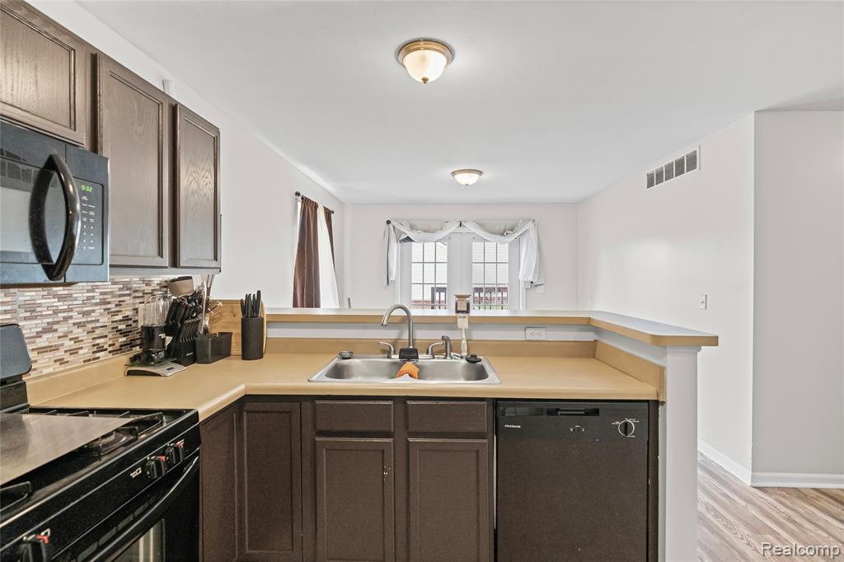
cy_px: 281
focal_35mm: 16
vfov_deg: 73.7
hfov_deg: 96.8
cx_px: 422
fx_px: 375
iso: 4000
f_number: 4
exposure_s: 1/125
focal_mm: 16
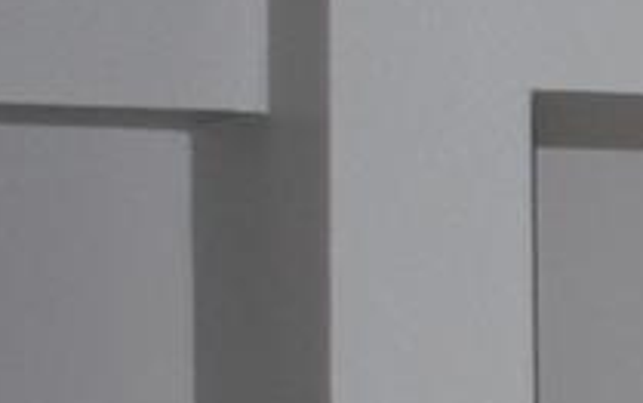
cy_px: 692
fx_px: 4928
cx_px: 2338
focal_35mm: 281
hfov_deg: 6.4
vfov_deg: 4.6
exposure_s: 1/60
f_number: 4.2
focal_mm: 24
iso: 200
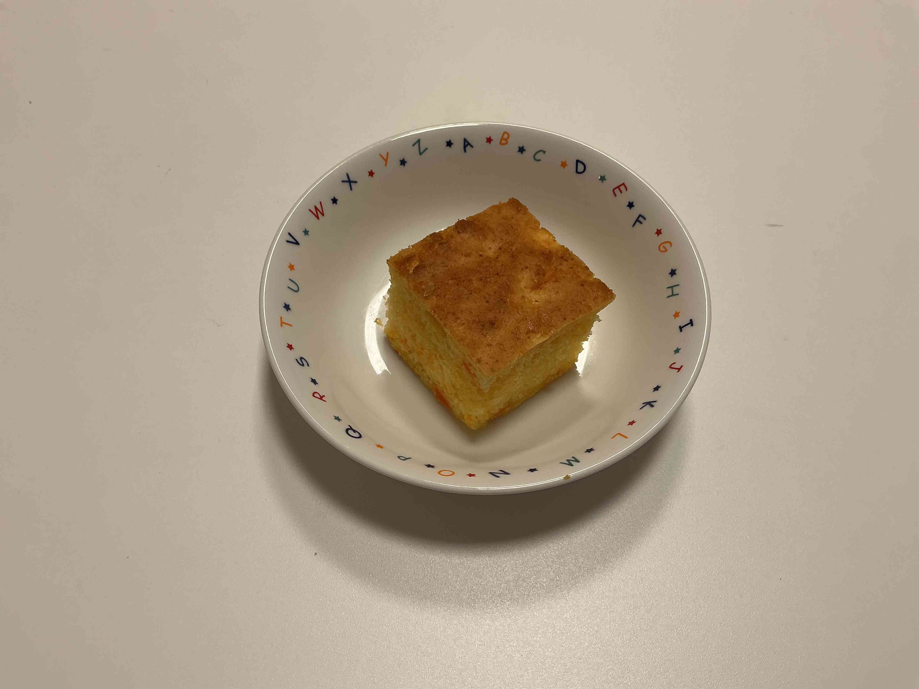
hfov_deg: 61.7
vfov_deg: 48.2
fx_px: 770
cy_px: 344
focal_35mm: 29
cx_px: 460
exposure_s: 1/142
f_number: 1.8
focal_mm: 3
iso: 20
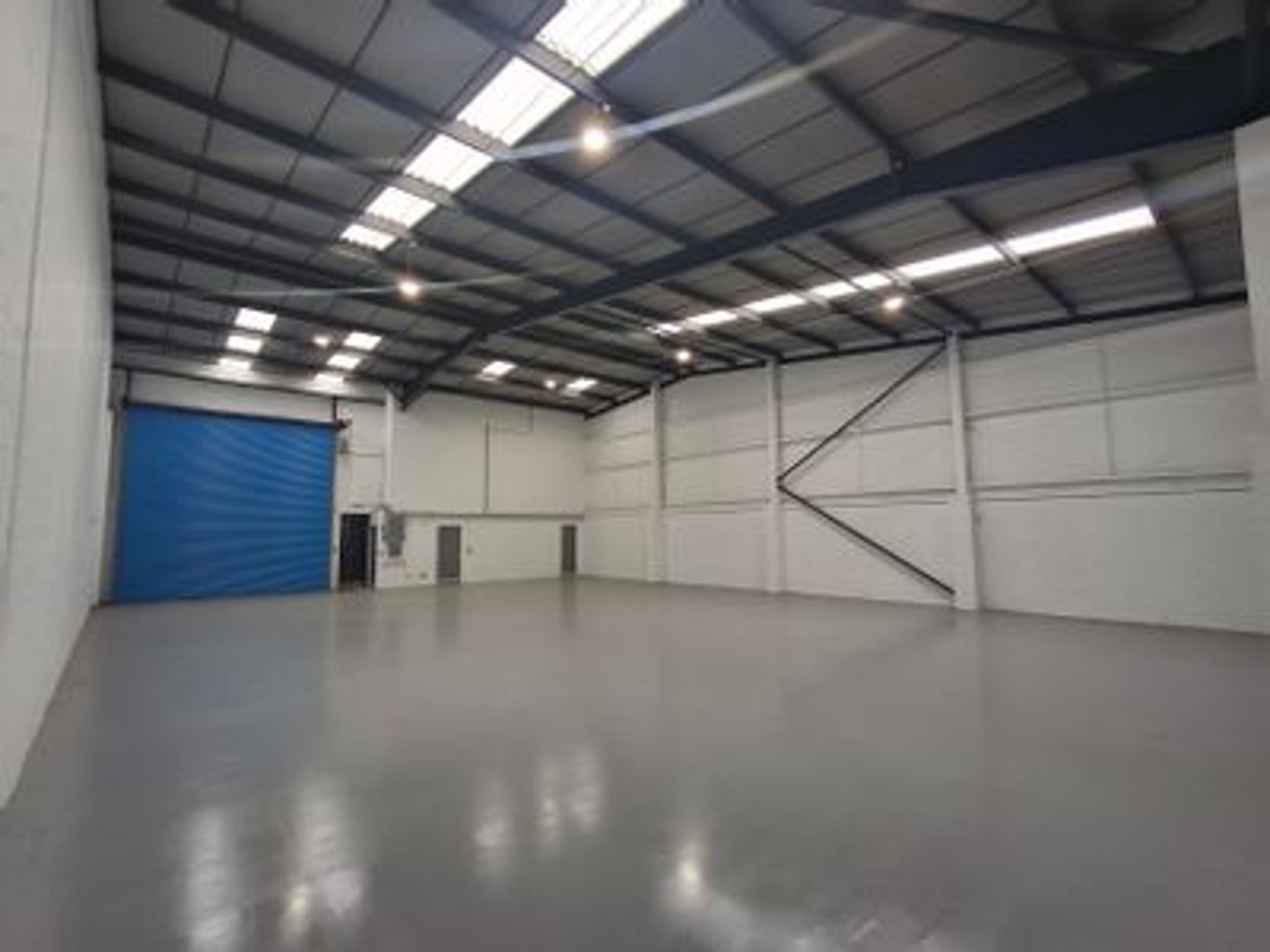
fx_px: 587
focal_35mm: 16
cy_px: 476
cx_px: 635
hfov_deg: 94.5
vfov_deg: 78.1
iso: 40
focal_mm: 1.64
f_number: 2.2
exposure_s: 1/106
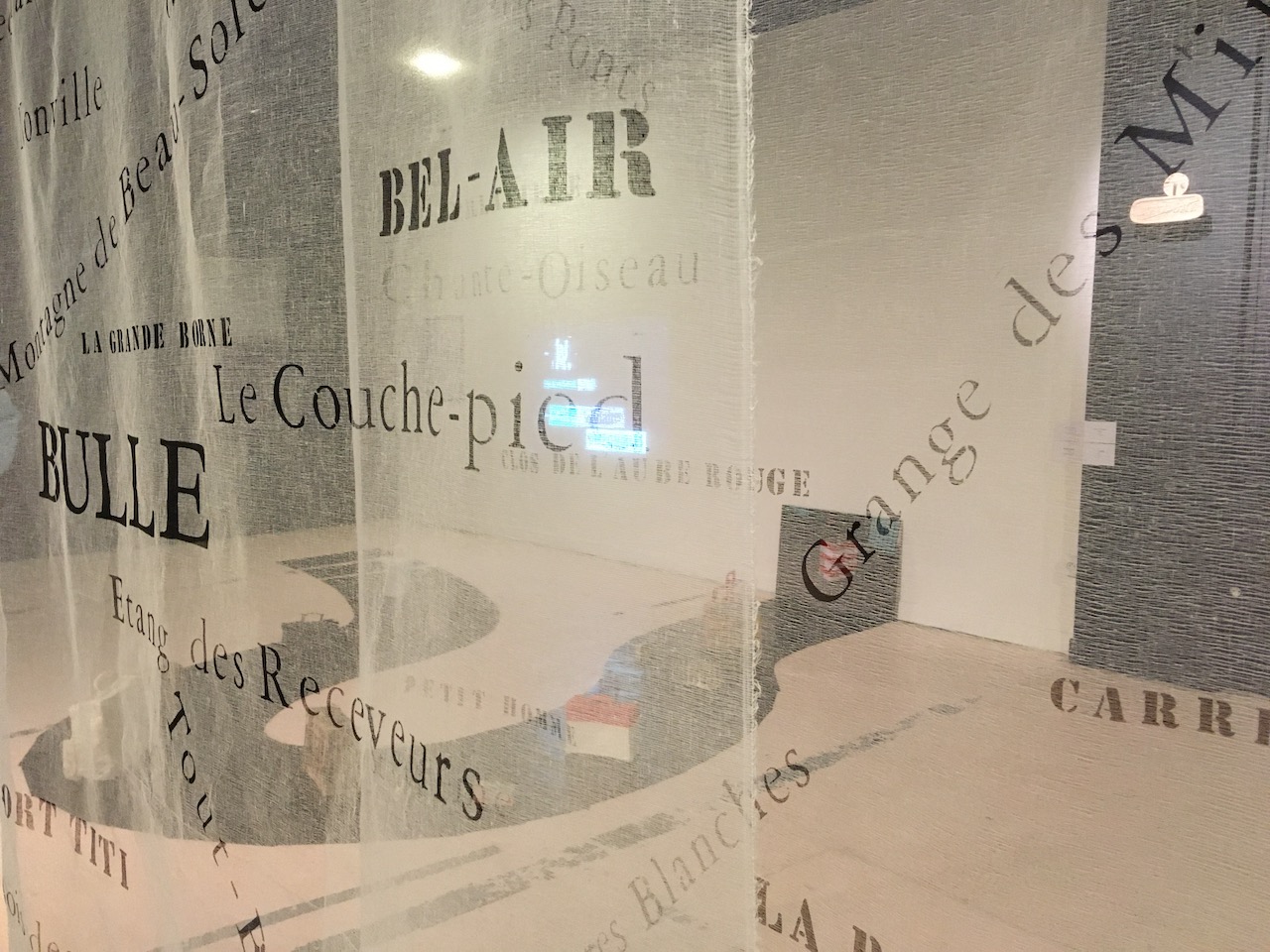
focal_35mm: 29
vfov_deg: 48.2
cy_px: 476
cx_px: 635
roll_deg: +0.0
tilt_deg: -7.4
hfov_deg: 61.7
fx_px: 1064
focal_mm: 4.15
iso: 250
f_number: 2.2
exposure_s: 1/33
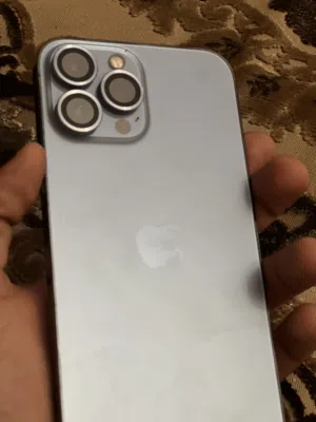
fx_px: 937
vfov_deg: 25.3
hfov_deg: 19.1
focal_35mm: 77
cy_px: 211
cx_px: 158
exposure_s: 1/14
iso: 640
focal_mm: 9
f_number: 2.8
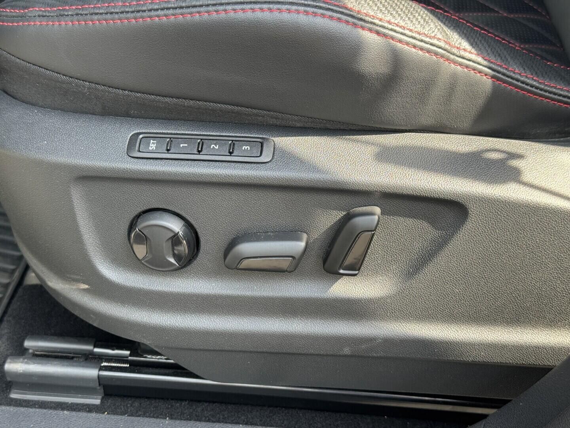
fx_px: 790
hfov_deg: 39.7
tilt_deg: -37.7
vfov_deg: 30.3
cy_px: 214
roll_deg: -4.3
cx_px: 285
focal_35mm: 48
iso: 64
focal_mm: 6.76
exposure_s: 1/163
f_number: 1.78
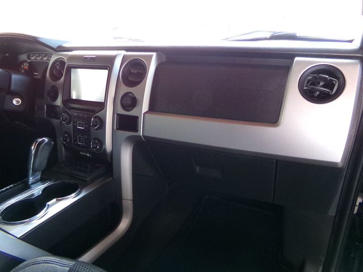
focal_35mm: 24
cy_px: 136
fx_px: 252
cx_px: 182
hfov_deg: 71.6
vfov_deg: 56.8
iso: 718
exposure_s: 1/60
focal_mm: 4.3
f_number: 3.7
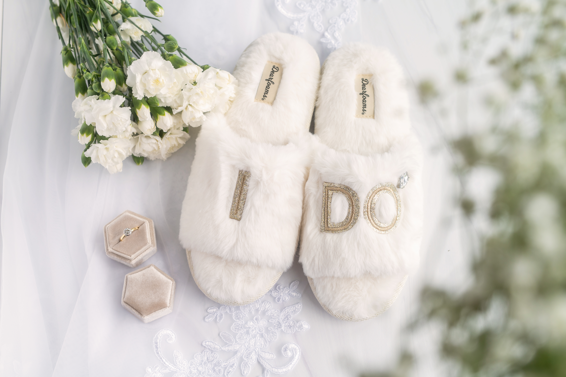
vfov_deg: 27.0
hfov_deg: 39.6
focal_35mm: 50
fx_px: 786
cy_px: 188
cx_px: 283
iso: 200
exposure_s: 1/160
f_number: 5
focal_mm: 50
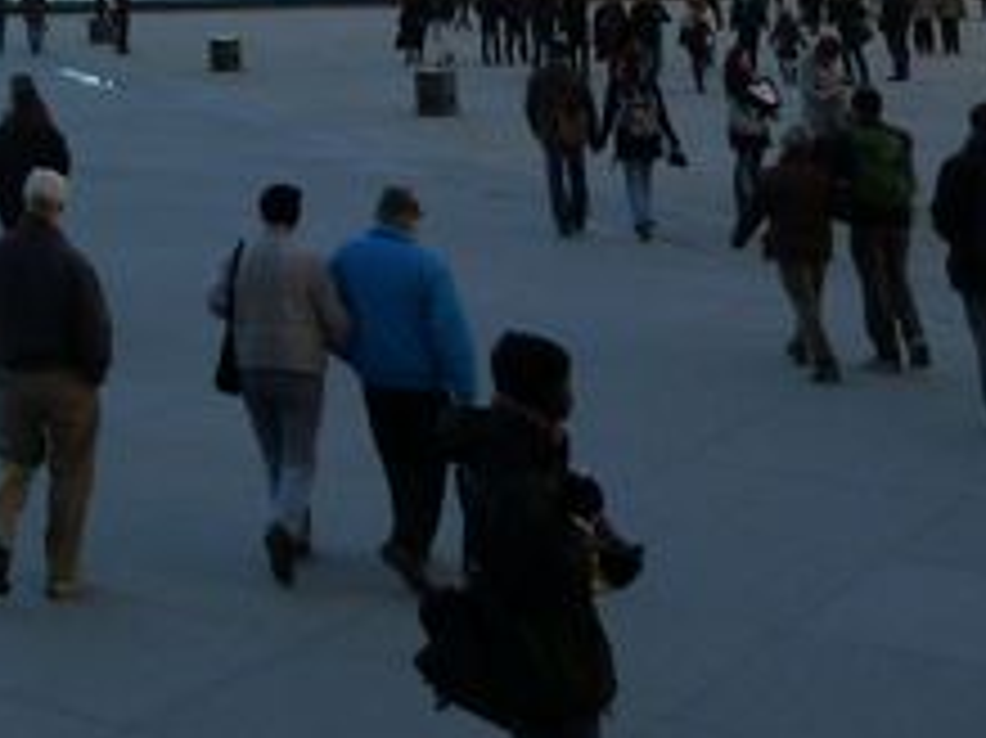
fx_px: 2078
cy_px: -328
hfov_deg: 23.0
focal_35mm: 73
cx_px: -374
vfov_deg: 18.2
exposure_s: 1/320
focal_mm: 4.1
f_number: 4
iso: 125
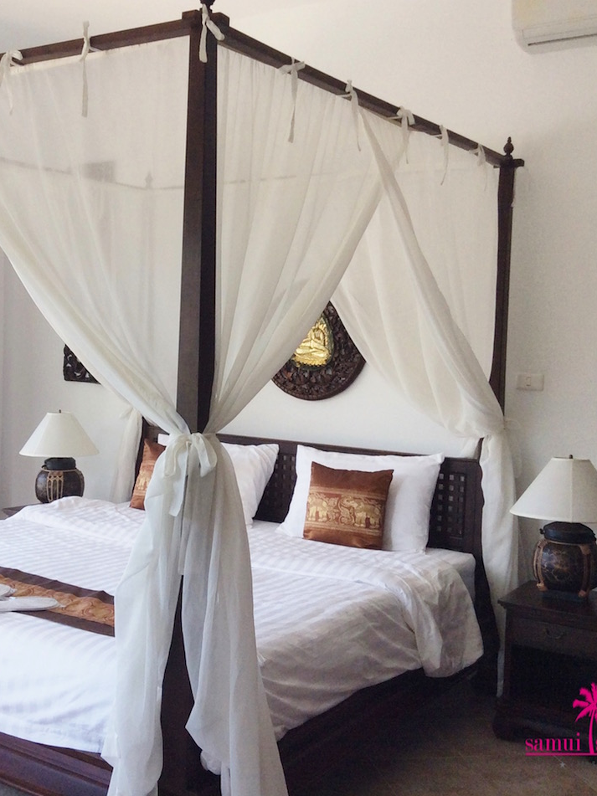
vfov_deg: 43.9
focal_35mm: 43
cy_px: 399
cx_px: 209
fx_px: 989
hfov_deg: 33.4
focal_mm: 3.3
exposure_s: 1/120
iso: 50
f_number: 2.4
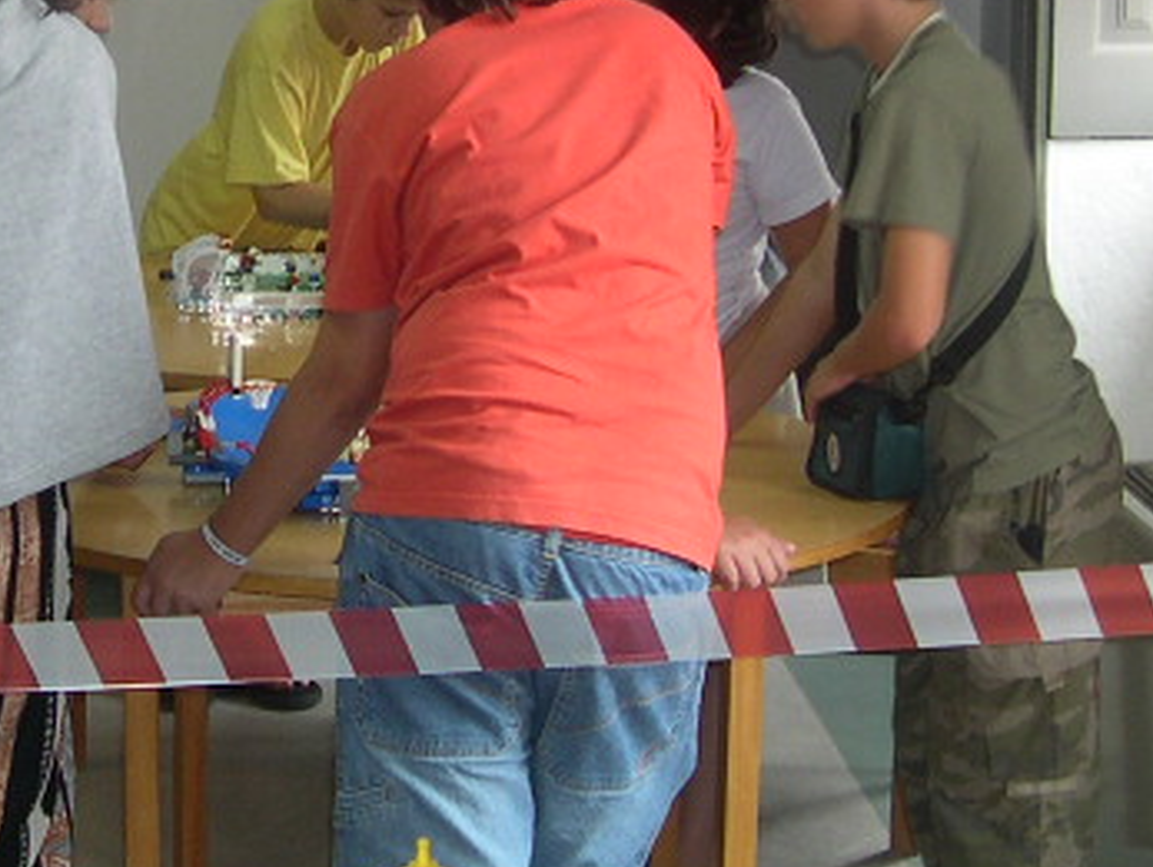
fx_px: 3734
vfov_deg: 13.1
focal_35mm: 112
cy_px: 60
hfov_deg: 17.2
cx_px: 13
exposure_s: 1/30
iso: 100
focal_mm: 8
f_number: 2.8
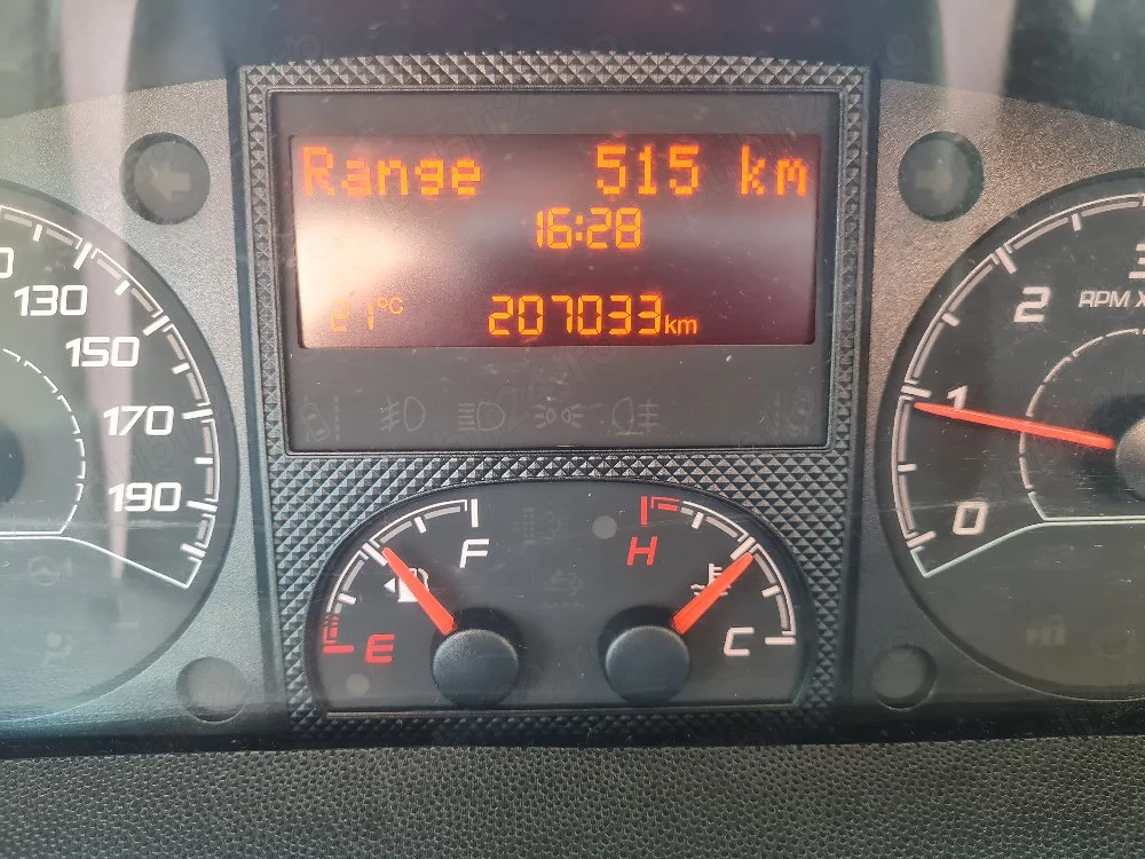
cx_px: 572
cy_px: 430
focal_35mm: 26
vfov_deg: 53.1
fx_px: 860
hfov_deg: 67.3
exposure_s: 1/50
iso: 250
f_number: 1.8
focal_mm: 5.4
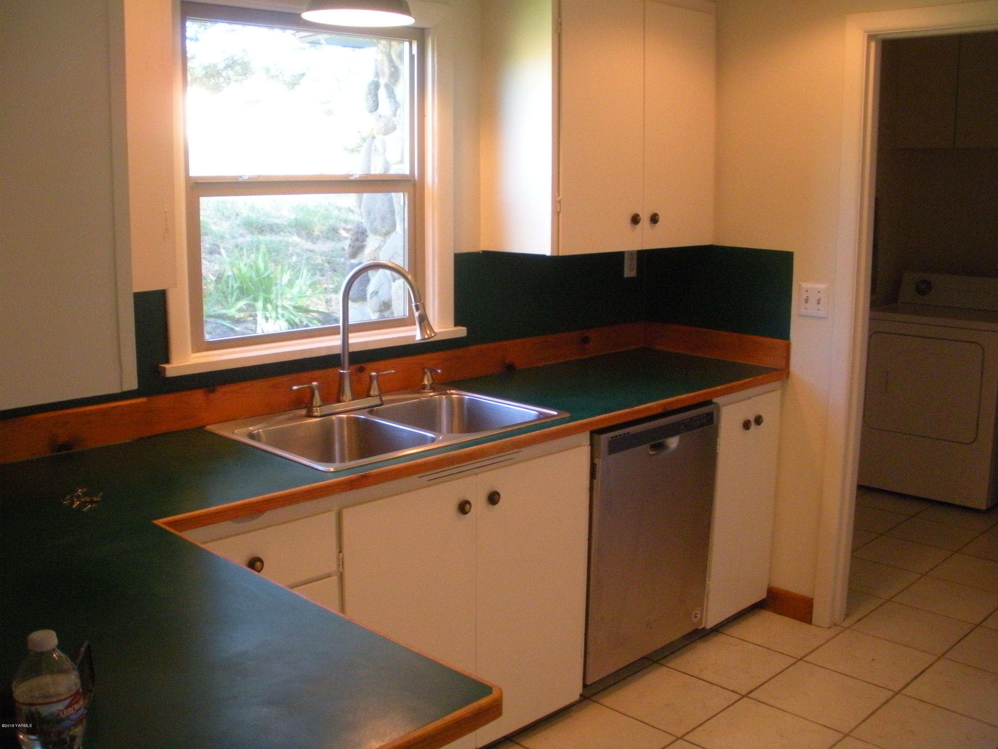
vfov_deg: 39.7
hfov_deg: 51.4
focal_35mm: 36
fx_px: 1038
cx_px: 499
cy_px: 374
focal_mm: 6.3
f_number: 3.5
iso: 400
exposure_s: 1/47
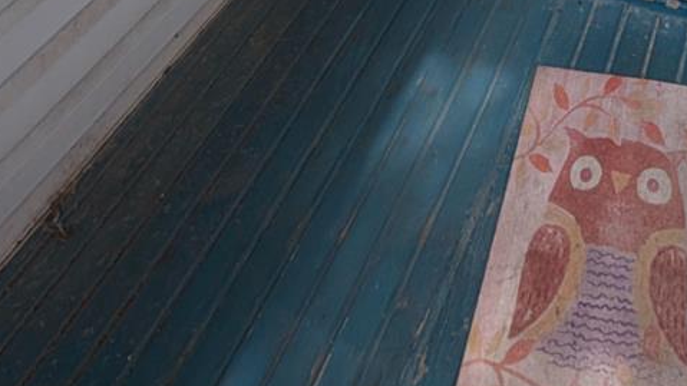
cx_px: 616
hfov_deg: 45.0
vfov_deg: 14.3
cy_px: -590
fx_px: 747
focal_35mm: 41
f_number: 1.7
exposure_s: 1/427
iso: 50
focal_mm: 2.02
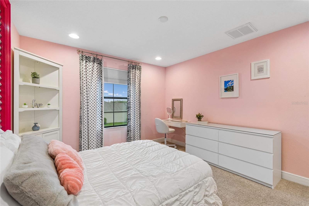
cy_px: 103
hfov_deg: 100.4
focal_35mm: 15
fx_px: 129
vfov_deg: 77.3
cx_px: 154
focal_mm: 10
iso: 100
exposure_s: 1/4
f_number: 7.1
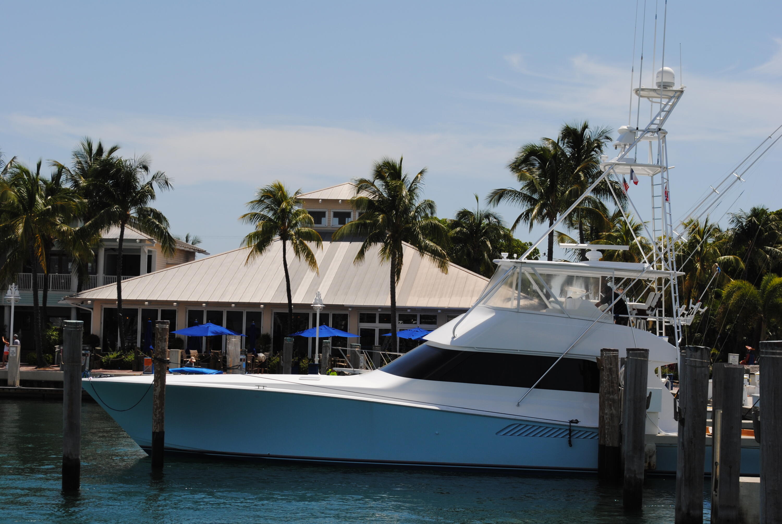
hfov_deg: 24.6
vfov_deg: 16.6
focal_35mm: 82
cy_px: 262
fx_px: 1794
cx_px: 391
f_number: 9
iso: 100
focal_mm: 55
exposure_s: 1/320
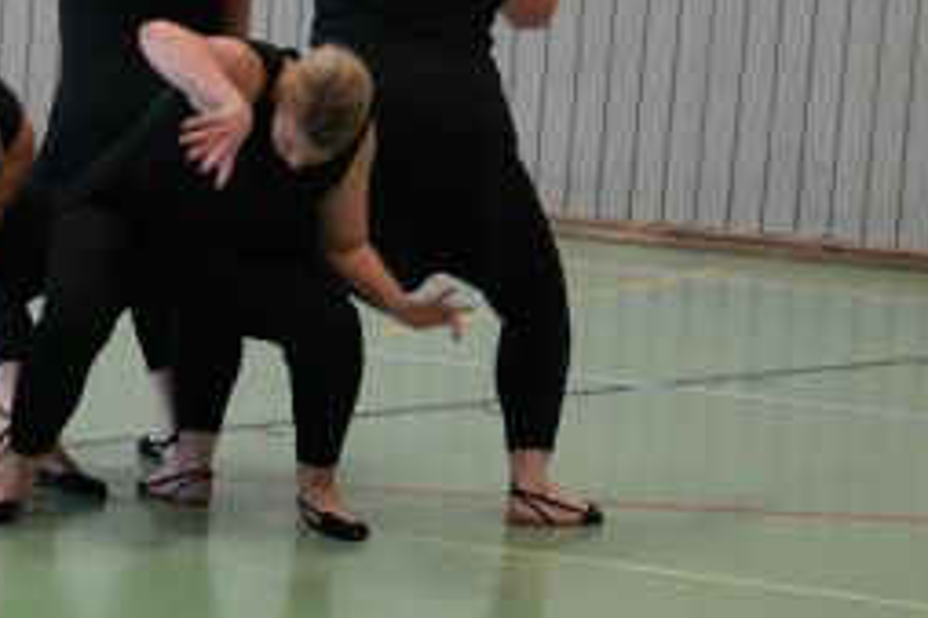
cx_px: 33
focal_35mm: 212
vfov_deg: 6.5
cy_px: 240
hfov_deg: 9.7
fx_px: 5461
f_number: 5.6
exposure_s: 1/80
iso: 1600
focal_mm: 55
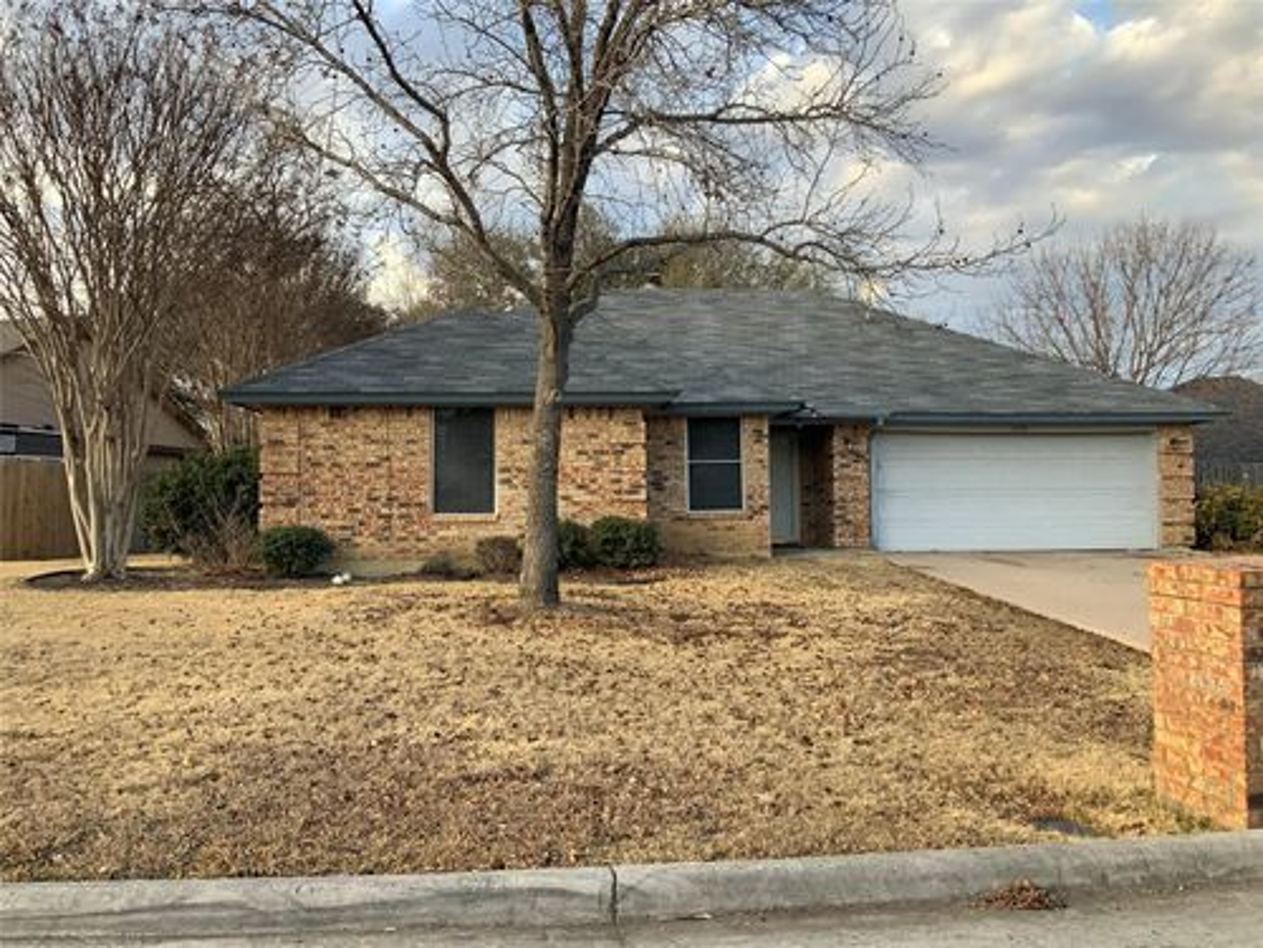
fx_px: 1058
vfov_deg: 48.2
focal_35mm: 29
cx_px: 632
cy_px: 474
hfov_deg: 61.7
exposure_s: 1/128
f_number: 1.8
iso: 16
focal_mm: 3
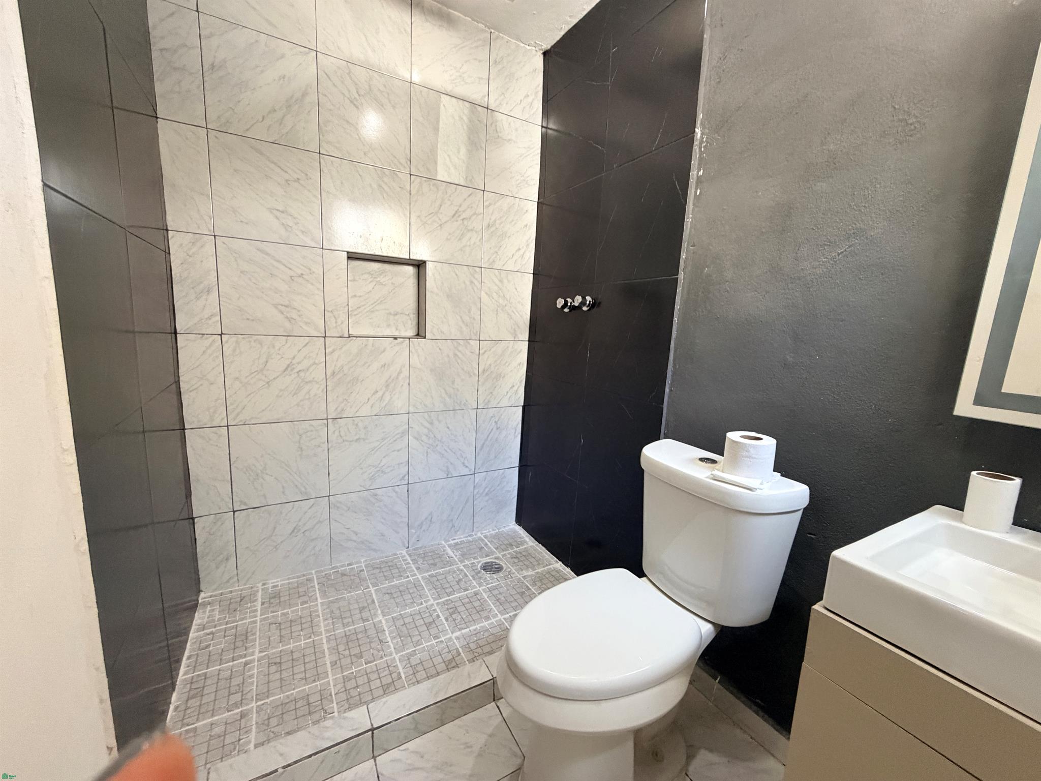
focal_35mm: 14
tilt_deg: -7.9
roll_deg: -2.7
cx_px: 520
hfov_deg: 102.1
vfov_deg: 85.7
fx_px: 421
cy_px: 390
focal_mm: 2.22
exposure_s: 1/60
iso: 400
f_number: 2.2
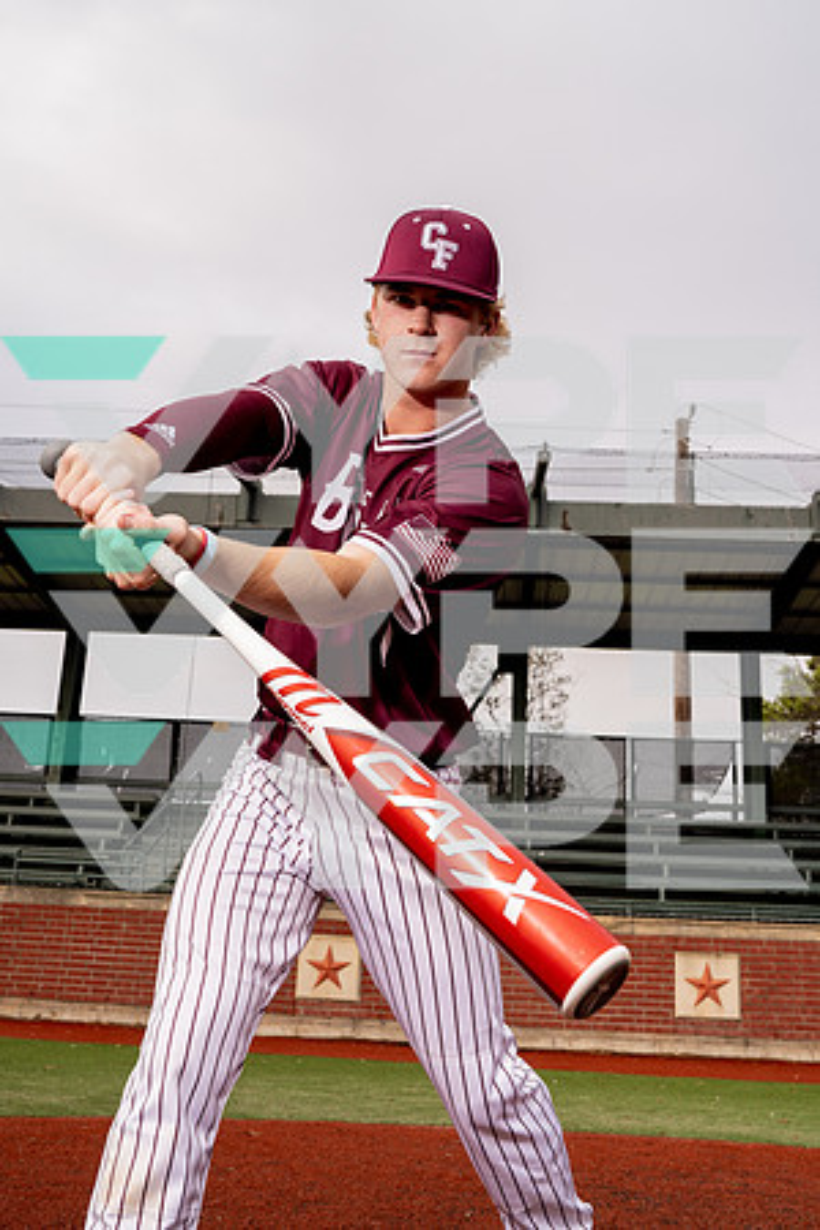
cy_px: 615
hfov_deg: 37.9
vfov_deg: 54.4
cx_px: 410
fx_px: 1196
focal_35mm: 35
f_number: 7.1
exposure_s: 1/250
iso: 125
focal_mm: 35
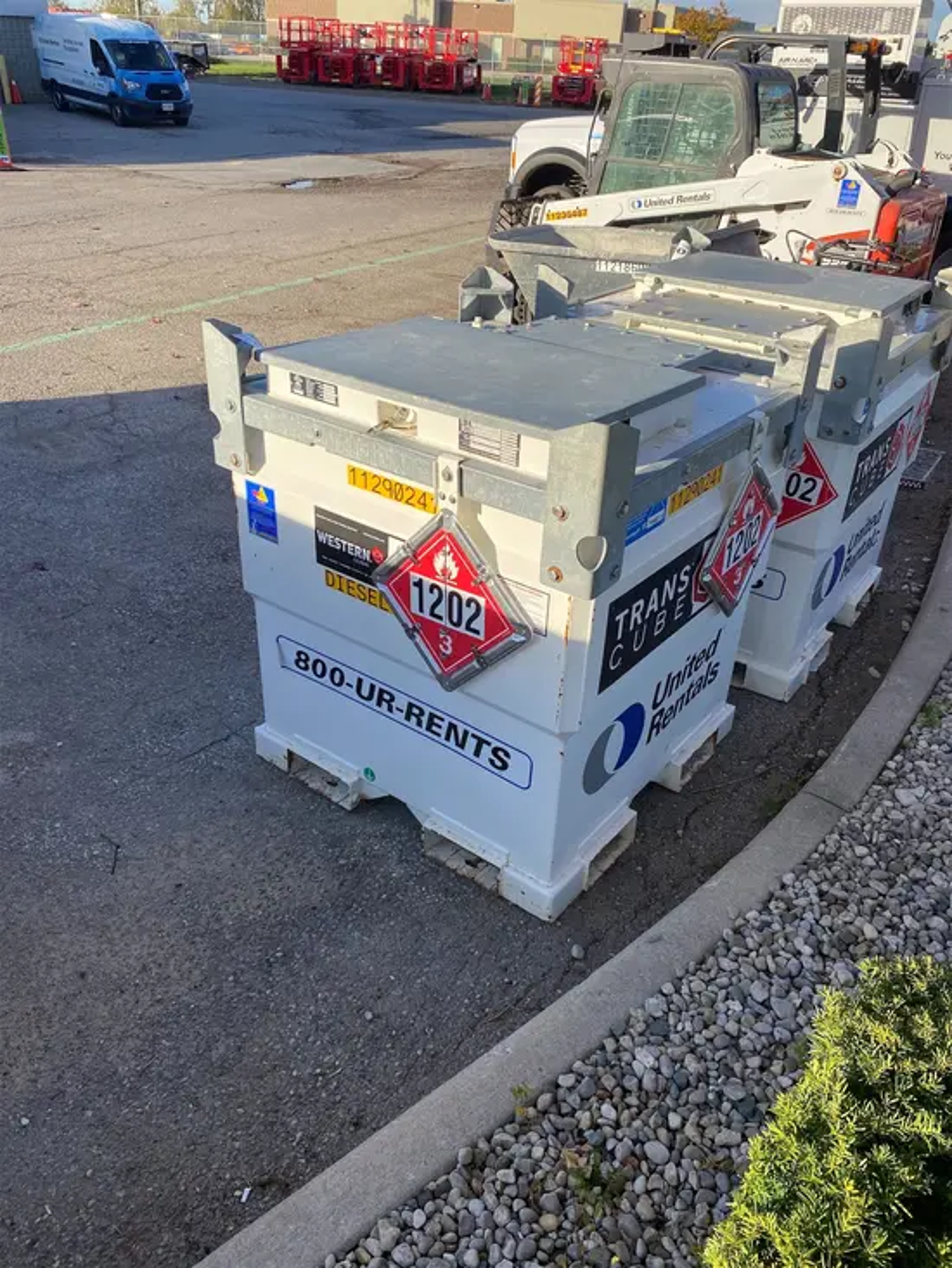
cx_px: 476
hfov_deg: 53.1
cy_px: 634
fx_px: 953
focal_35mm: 26
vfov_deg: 67.3
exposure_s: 1/1182
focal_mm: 4.25
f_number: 1.8
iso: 32
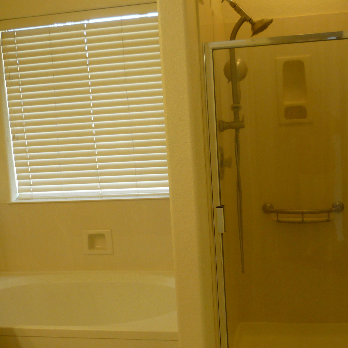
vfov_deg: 36.0
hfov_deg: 36.0
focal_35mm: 47
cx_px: 185
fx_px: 535
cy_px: 199
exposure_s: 1/30
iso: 160
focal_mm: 5.5
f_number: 2.8
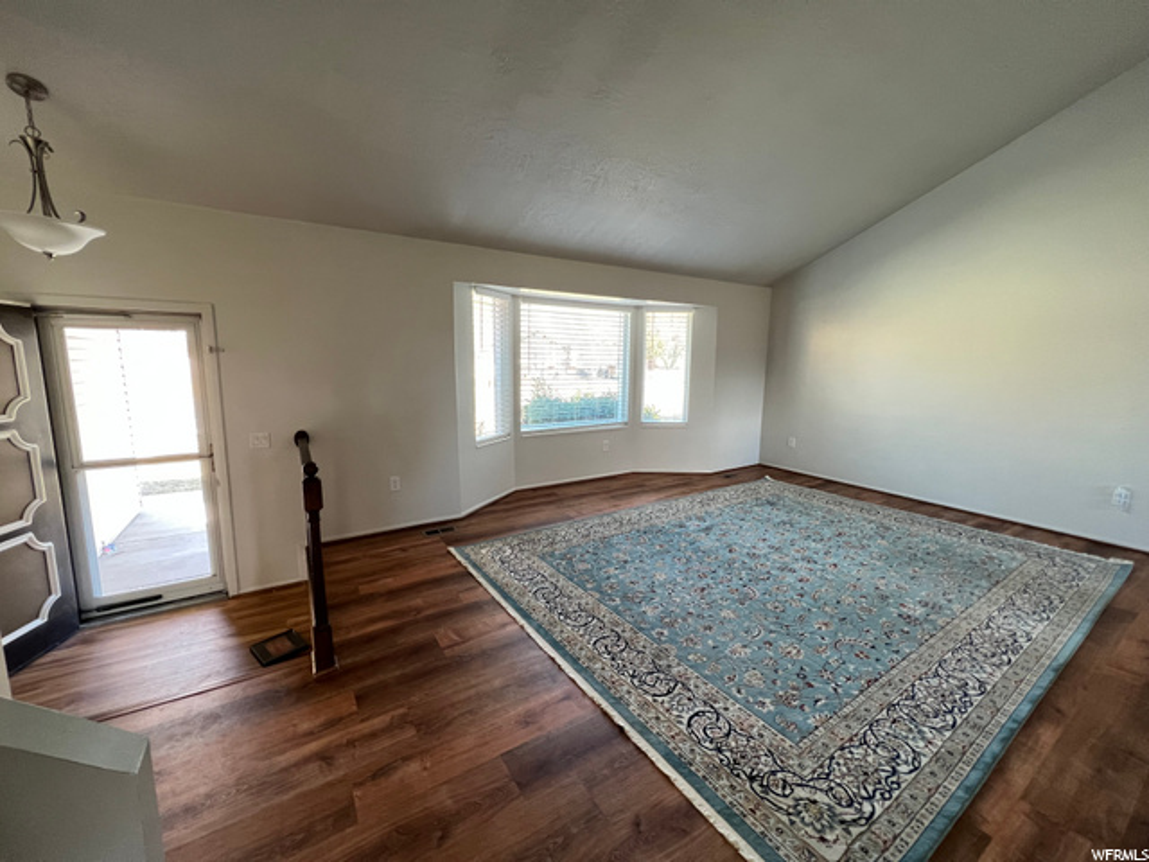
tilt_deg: -9.4
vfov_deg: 89.9
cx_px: 574
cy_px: 431
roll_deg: -0.6
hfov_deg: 106.2
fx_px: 432
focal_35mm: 13
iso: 250
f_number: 1.8
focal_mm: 1.57
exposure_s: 1/80
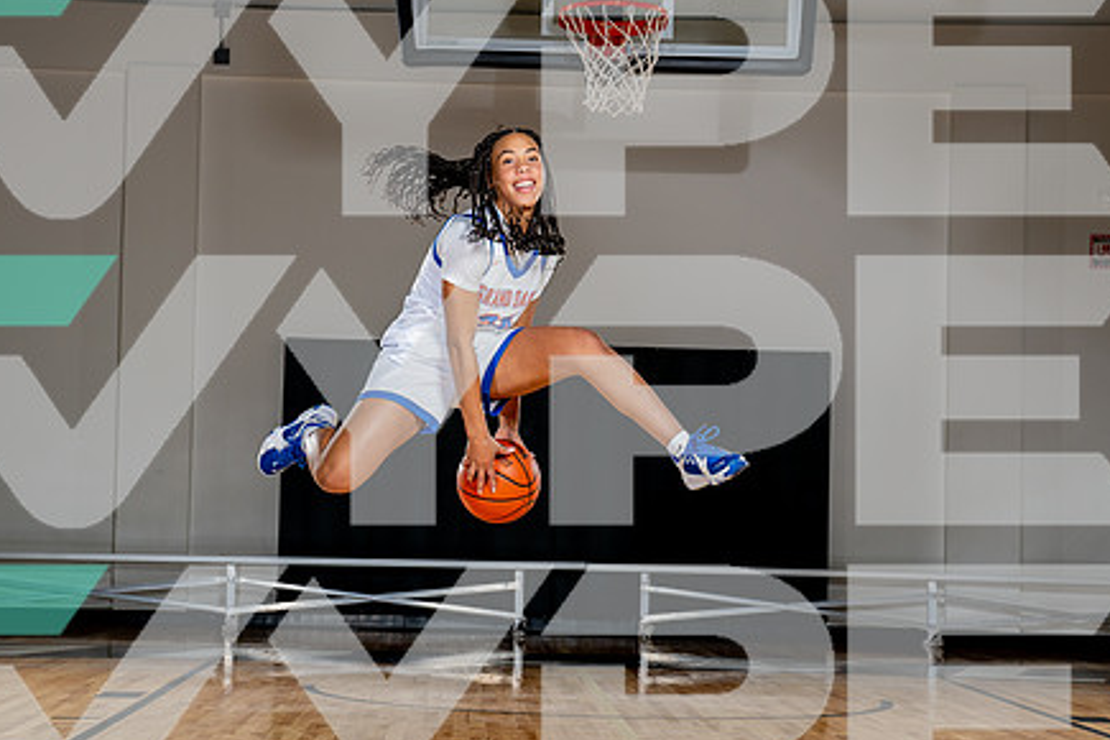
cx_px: 500
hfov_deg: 26.6
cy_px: 392
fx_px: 2343
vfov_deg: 17.9
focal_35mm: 76
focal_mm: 57
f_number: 5.6
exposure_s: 1/250
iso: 200
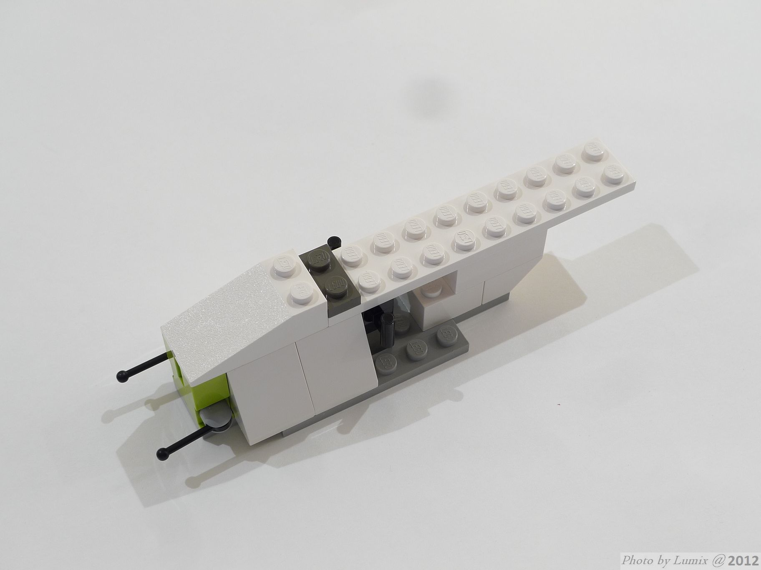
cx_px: 380
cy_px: 285
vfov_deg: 25.7
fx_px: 1253
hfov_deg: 33.8
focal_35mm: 57
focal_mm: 12.1
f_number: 4.5
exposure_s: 1/1.6
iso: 80
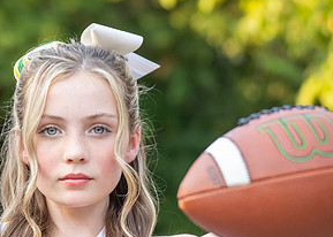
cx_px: 76
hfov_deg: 9.6
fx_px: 1985
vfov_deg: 6.8
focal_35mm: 210
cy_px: 221
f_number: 2.8
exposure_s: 1/1250
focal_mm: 70
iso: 800
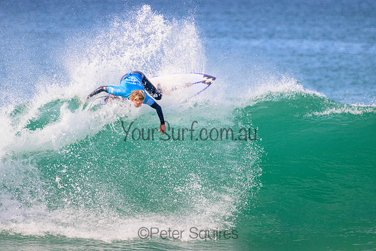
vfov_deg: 1.5
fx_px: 9319
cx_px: 166
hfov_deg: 2.3
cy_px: 111
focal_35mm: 892
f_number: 11
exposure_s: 1/2000
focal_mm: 800
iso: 2000
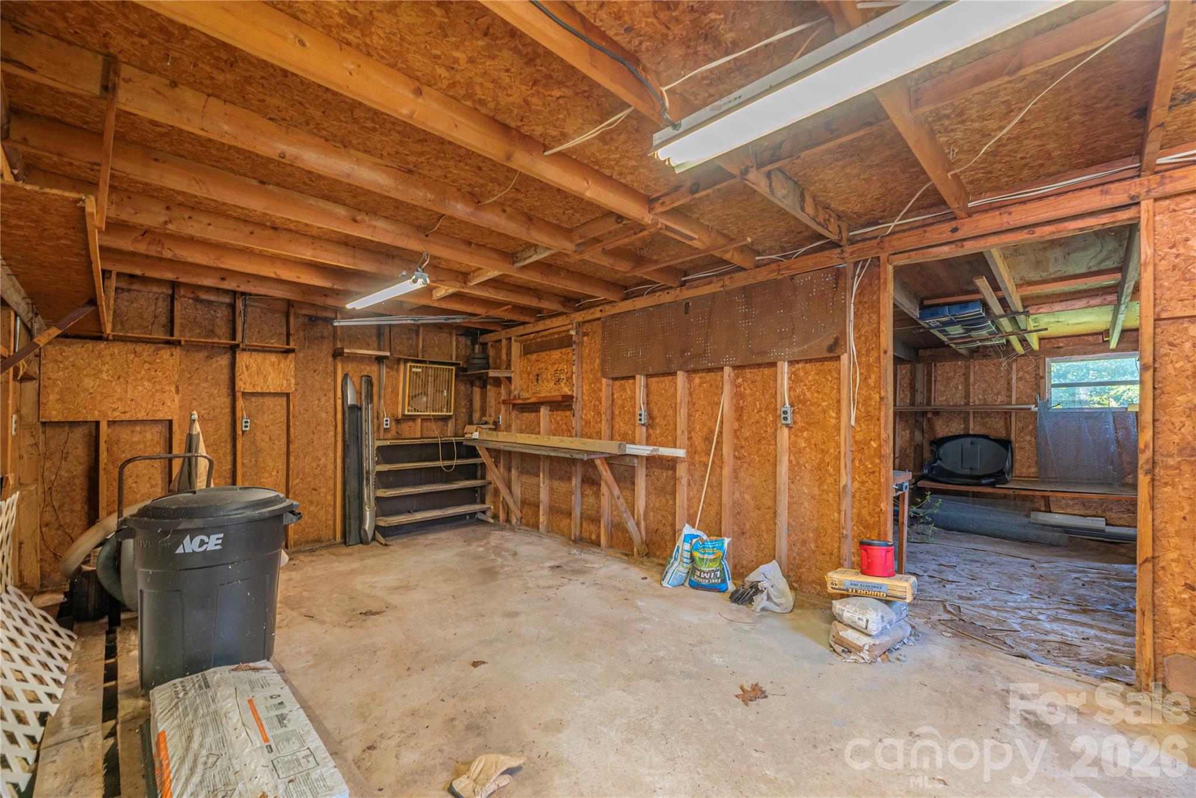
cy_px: 399
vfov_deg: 81.2
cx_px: 598
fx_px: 465
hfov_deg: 104.2
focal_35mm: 14
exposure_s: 1/25
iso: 320
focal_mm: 14
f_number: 8
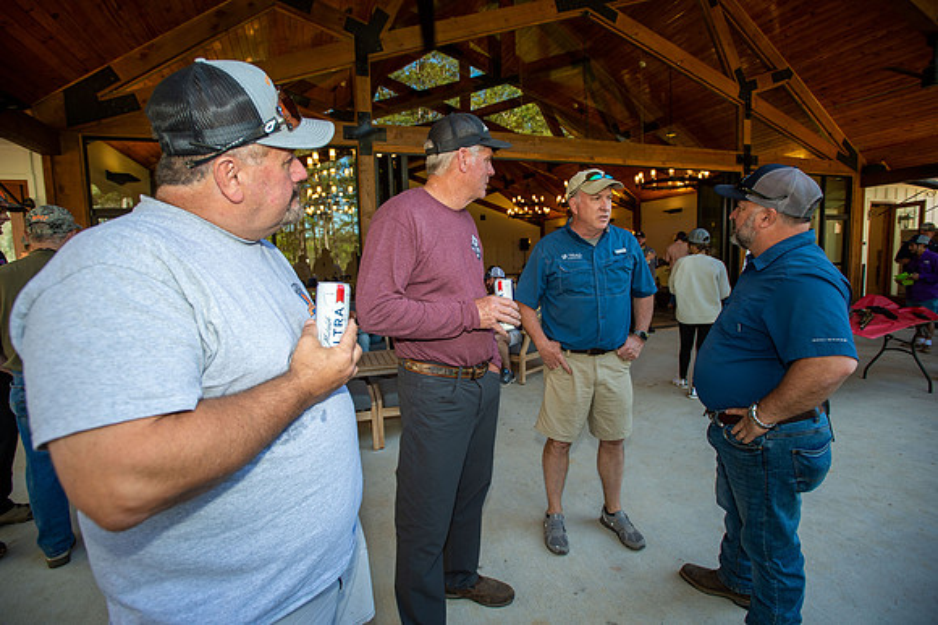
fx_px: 443
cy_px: 312
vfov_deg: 70.4
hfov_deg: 93.3
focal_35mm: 17
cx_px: 469
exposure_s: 1/200
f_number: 4
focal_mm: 17
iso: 250
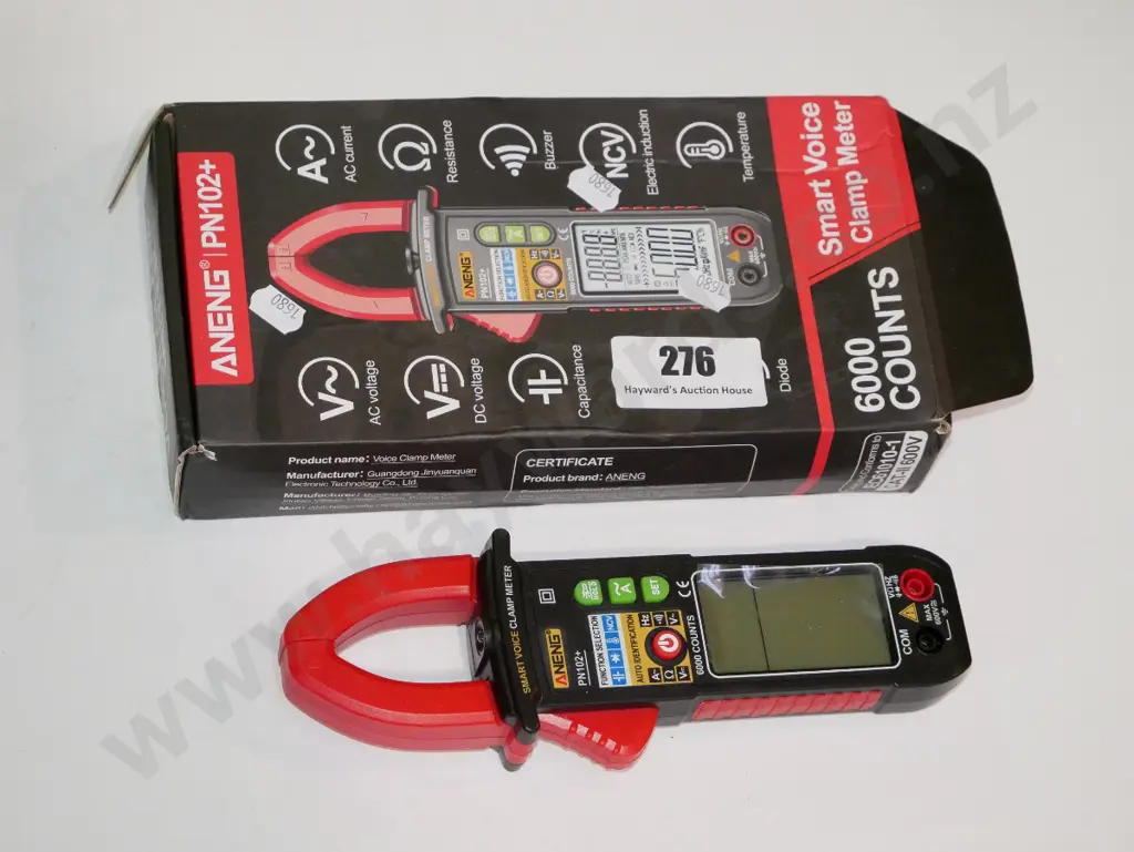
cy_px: 426
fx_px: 3212
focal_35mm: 98
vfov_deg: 15.1
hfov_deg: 20.0
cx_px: 567
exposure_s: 1/160
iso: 3200
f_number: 5.6
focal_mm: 49
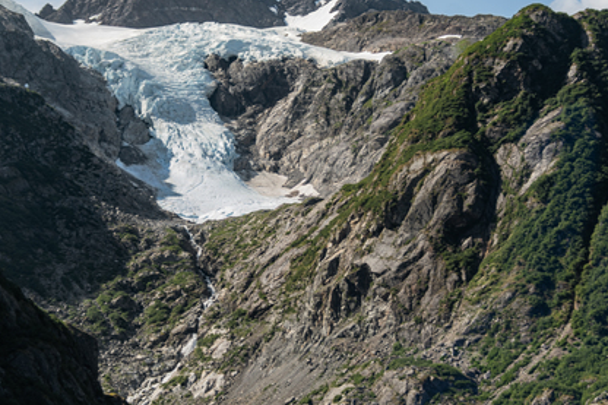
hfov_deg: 20.2
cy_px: 207
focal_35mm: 101
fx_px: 1705
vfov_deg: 13.5
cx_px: 272
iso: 100
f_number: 4.5
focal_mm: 50
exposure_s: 1/180
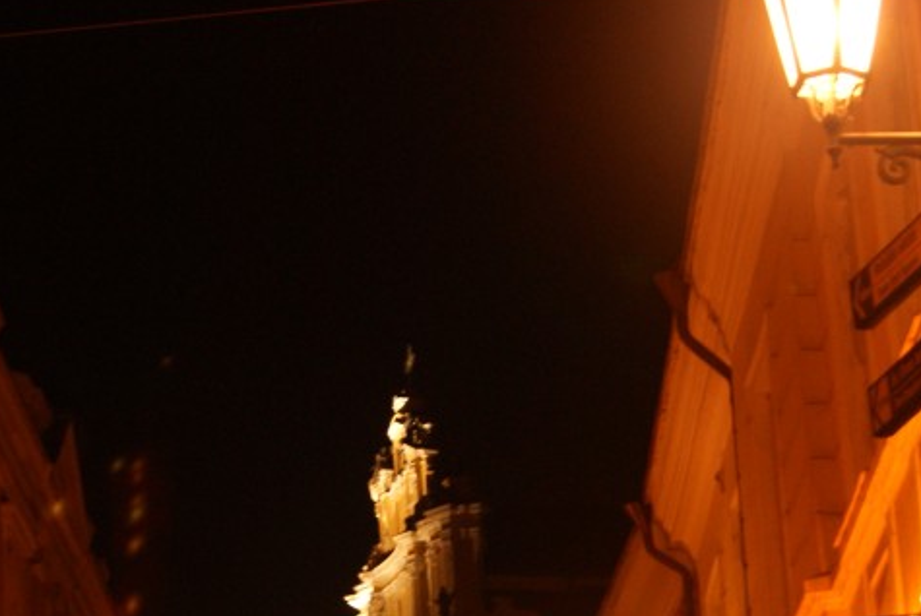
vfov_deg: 12.0
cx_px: 304
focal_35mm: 113
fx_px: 2896
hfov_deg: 18.0
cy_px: 638
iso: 400
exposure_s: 1/2
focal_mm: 35
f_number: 4.5
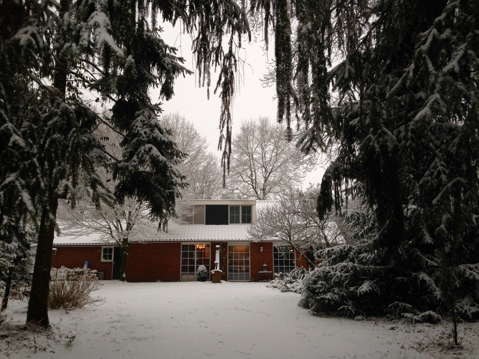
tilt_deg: +8.2
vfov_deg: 42.9
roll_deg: -0.8
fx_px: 457
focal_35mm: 33
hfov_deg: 55.4
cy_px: 180
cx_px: 240
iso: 50
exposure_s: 1/60
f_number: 2.4
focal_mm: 4.12
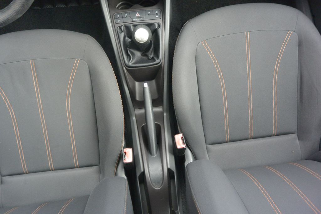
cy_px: 107
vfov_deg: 47.9
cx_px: 160
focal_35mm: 27
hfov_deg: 67.4
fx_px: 241
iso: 400
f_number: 3.5
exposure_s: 1/125
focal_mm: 10
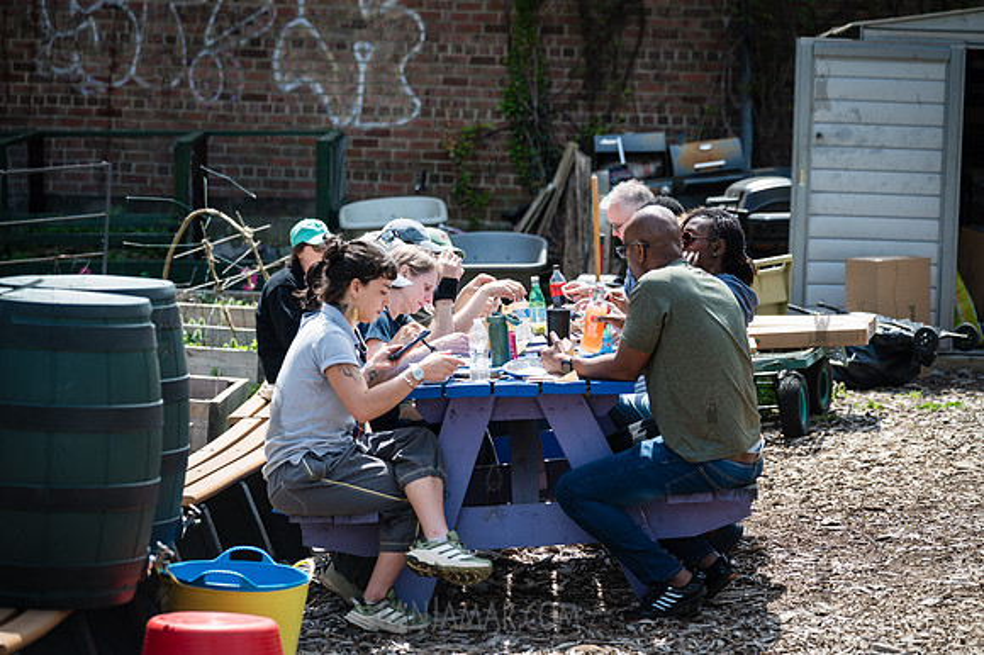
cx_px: 492
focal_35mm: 102
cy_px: 328
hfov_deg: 20.0
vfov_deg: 13.4
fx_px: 2789
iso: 100
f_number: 3.5
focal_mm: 101
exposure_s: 1/400
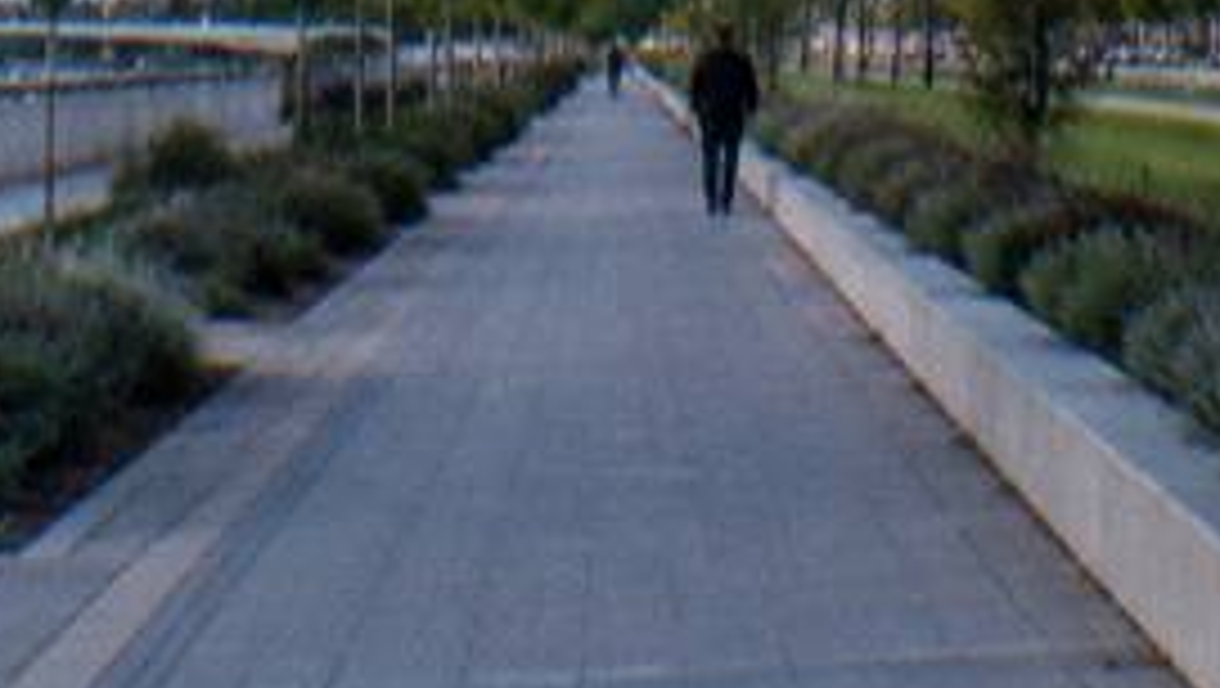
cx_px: 1931
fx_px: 4371
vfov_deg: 8.5
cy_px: -715
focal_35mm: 135
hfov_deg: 14.6
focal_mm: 35
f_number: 9
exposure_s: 1/400
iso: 500
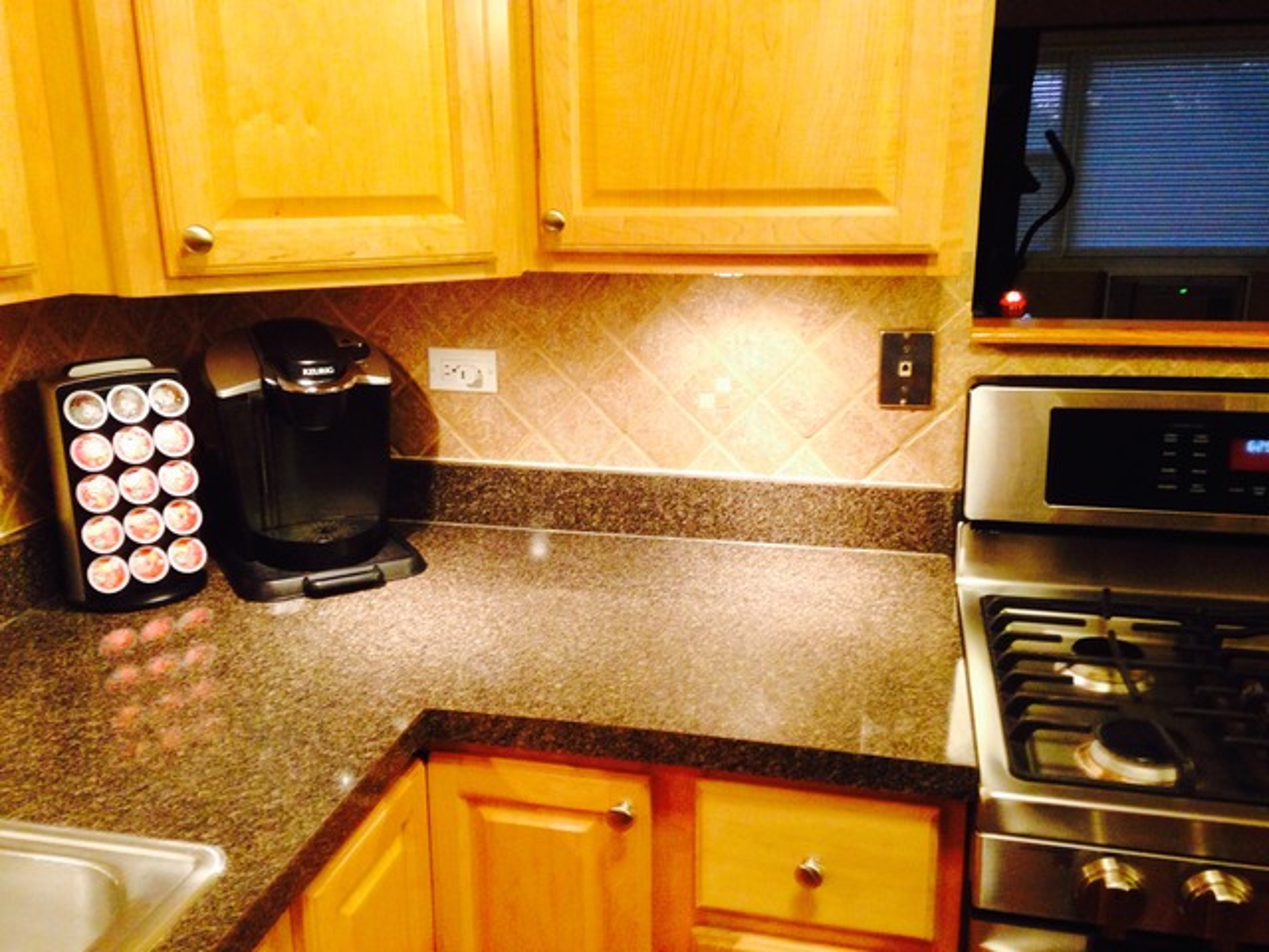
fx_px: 1210
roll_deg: -0.1
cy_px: 476
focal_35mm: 33
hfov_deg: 55.4
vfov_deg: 42.9
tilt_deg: -15.8
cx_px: 634
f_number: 2.4
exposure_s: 1/20
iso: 250
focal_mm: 4.12
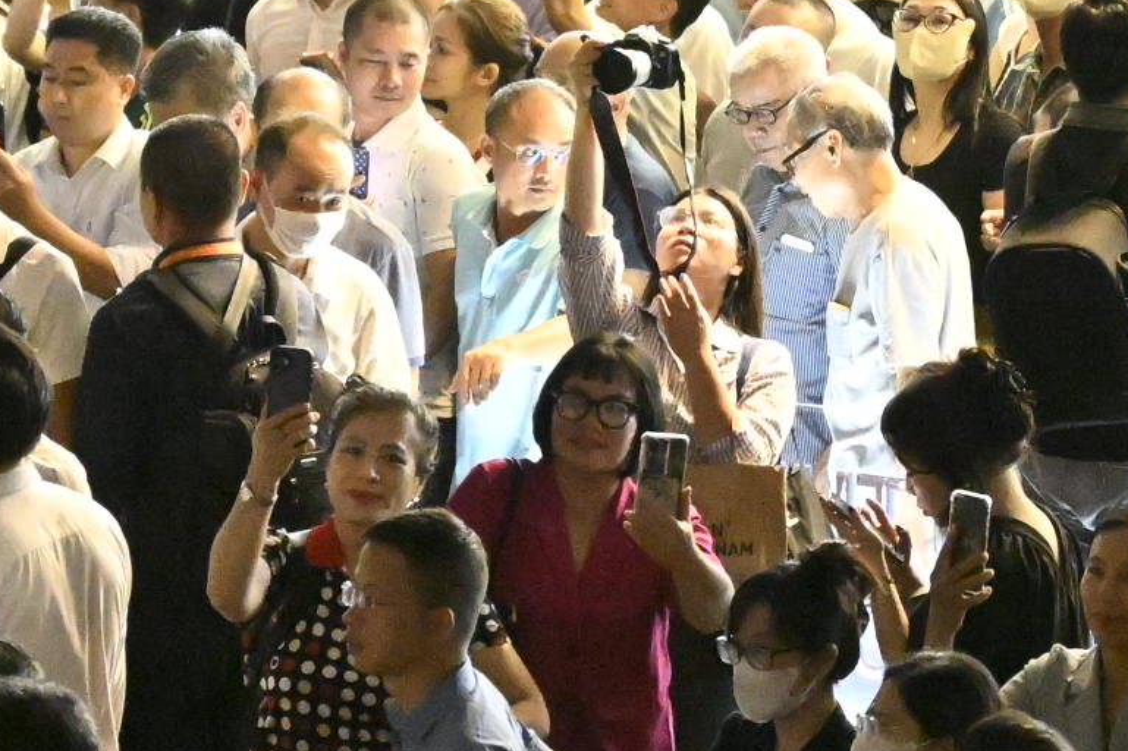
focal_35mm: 376
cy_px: 921
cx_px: 436
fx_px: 11776
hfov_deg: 5.5
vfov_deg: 3.6
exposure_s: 1/250
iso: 12800
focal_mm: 70
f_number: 3.2
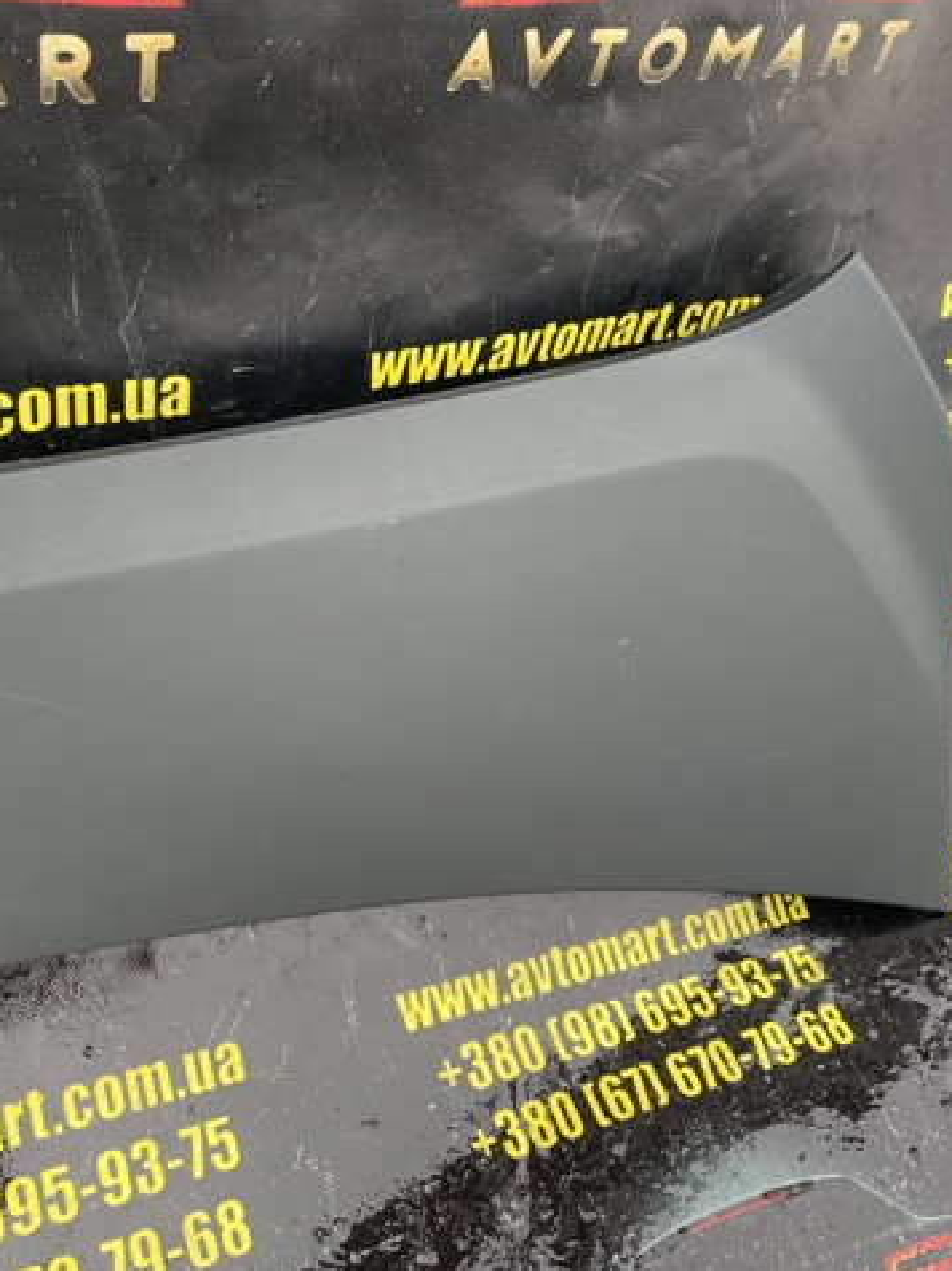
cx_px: 382
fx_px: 1284
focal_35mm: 35
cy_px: 636
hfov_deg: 40.5
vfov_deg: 52.6
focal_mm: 4.2
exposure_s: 1/121
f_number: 1.6
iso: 64
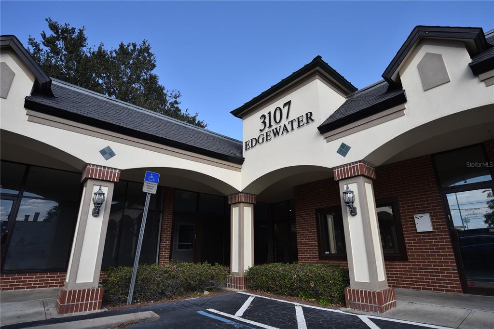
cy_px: 164
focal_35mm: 18
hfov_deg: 90.0
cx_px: 247
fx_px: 247
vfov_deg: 67.4
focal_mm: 18
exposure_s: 1/250
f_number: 8
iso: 200
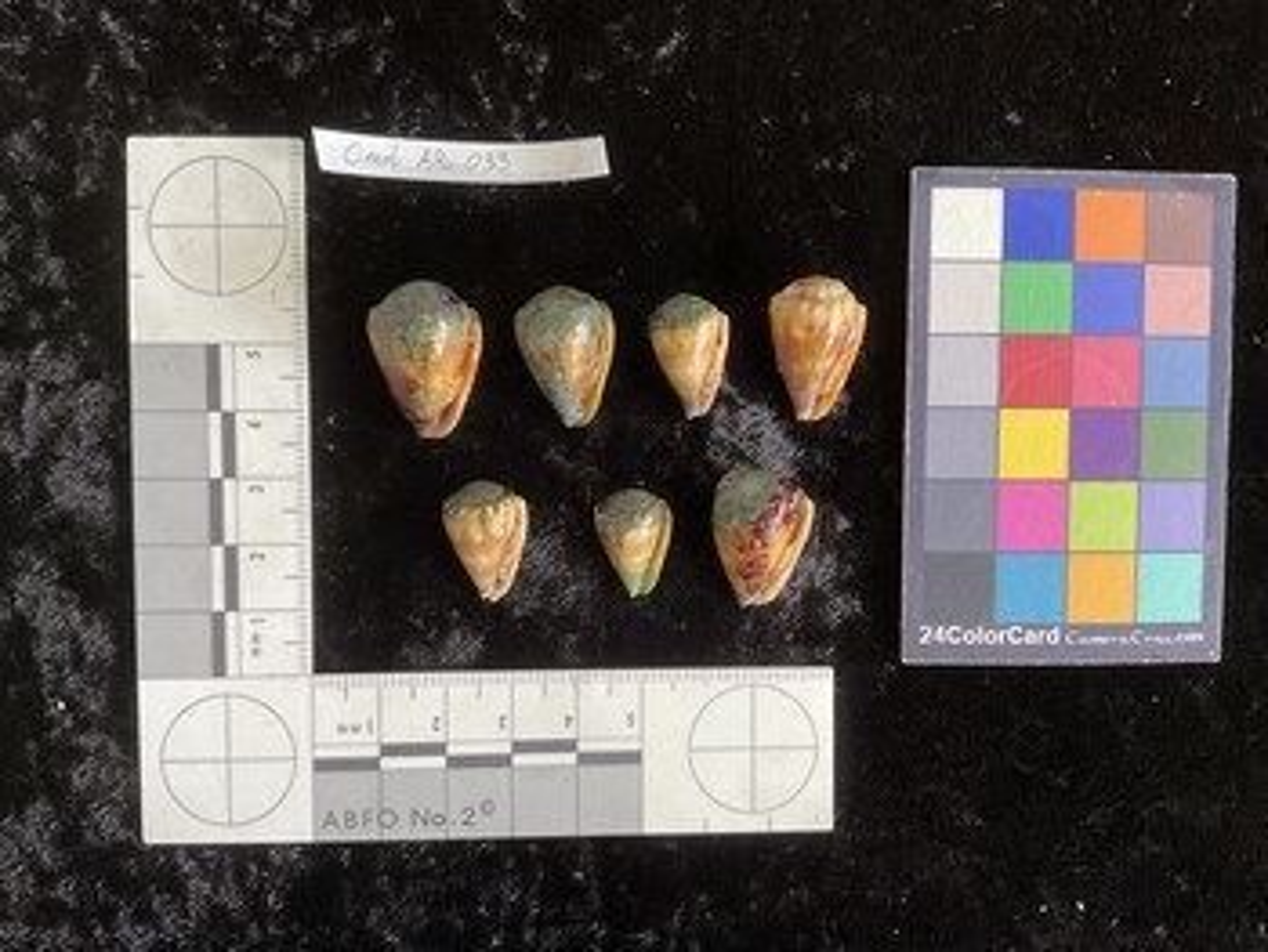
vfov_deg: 48.3
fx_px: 1063
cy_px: 476
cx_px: 634
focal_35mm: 29
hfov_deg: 61.6
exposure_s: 1/60
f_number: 1.8
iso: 100
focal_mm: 3
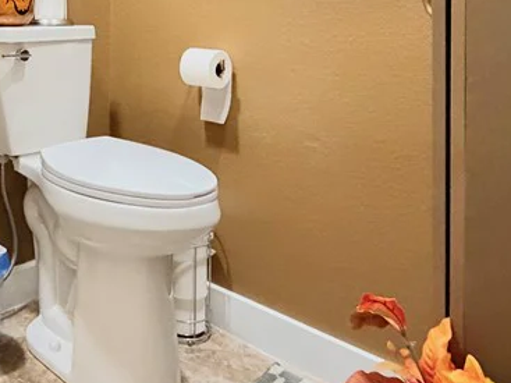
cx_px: 66
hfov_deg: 44.3
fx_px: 576
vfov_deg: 33.4
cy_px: -9
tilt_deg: +1.8
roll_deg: +0.1
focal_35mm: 39
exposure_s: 1/60
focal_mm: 2.22
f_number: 2.2
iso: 640
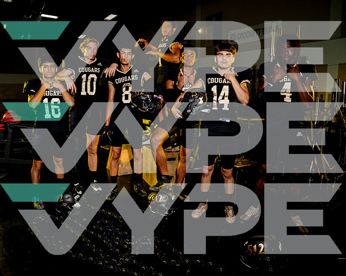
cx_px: 155
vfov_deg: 60.1
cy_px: 139
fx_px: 239
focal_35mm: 23
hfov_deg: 71.6
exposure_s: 1/250
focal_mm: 20
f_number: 8
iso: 640
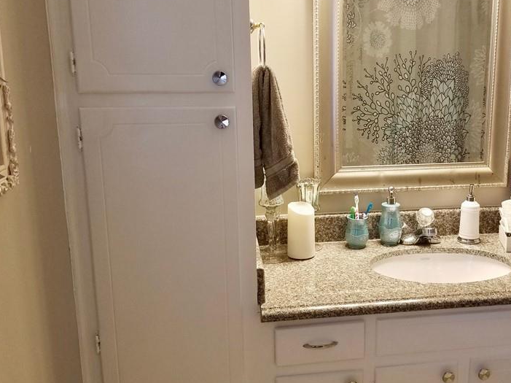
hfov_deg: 48.3
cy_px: 199
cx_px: 335
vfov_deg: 37.7
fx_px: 561
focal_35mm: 38
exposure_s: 1/60
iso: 100
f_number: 1.7
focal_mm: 4.25
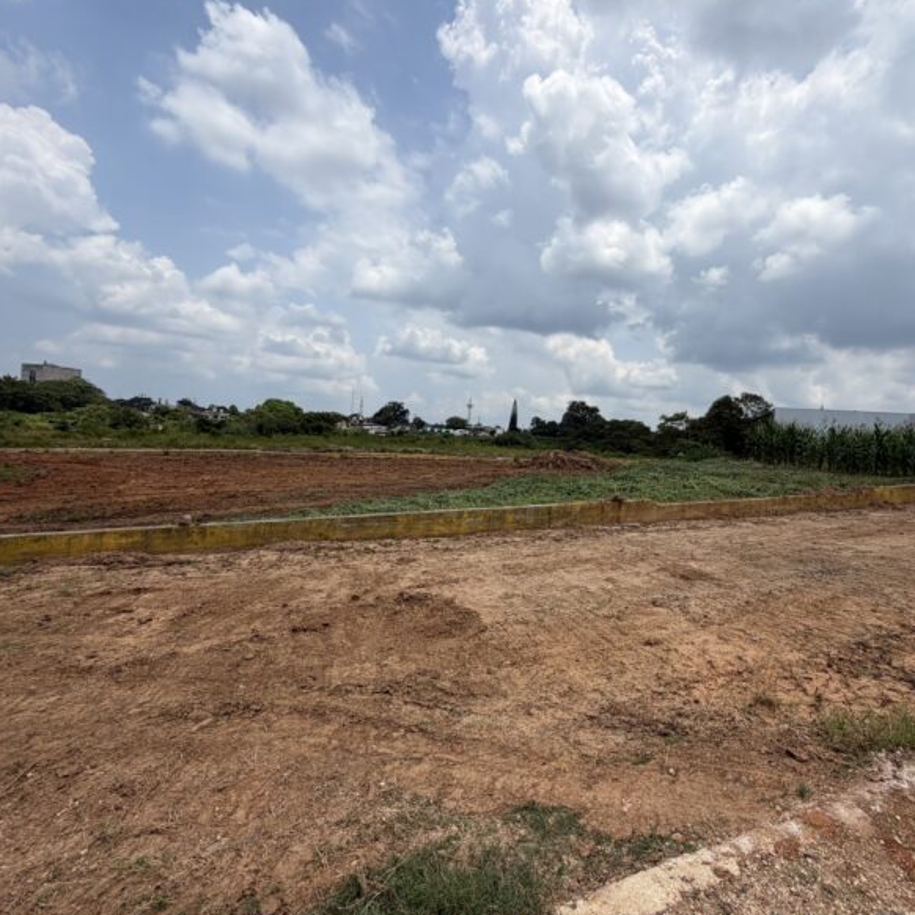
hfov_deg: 83.2
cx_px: 539
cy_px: 453
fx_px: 508
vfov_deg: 84.0
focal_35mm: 17
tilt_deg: +0.7
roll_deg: -5.4
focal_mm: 2.22
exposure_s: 1/1534
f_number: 2.2
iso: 20
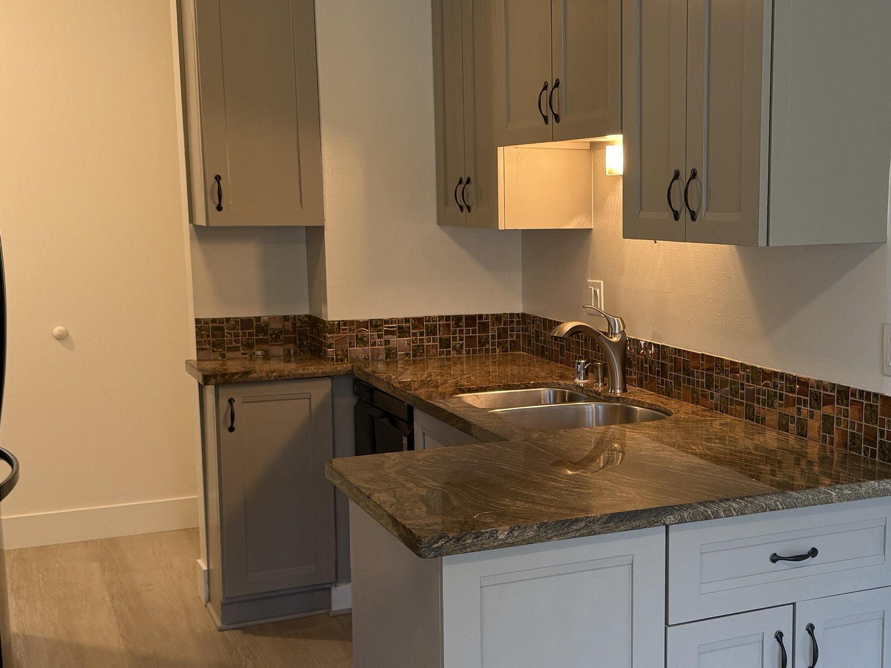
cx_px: 592
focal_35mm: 46
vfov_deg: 31.5
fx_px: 1184
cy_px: 380
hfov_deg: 40.7
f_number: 1.78
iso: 125
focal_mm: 6.76
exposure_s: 1/60
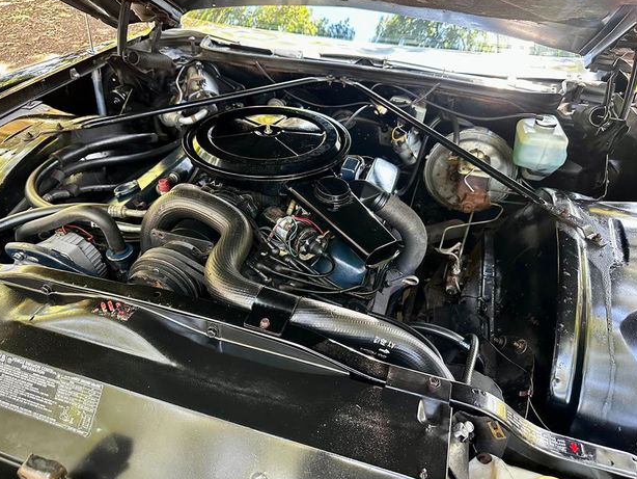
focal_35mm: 25
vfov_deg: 54.9
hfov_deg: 69.4
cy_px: 238
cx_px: 308
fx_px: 460
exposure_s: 1/60
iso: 640
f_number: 1.78
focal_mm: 6.86
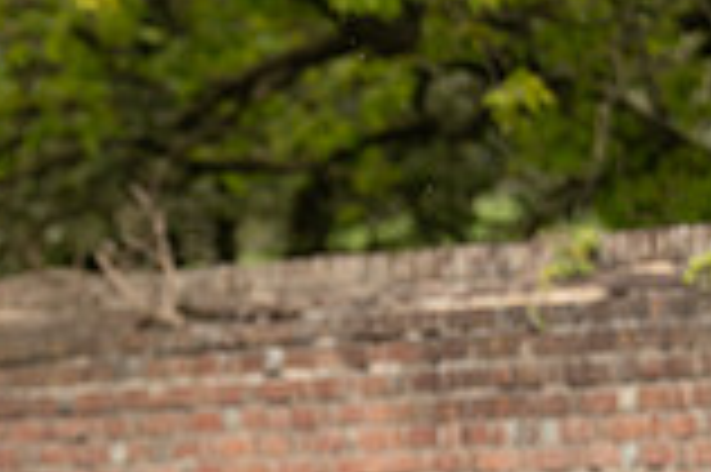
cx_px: -310
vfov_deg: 1.9
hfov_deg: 2.8
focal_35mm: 734
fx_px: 14481
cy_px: 780
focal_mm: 200
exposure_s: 1/1000
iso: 320
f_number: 3.5
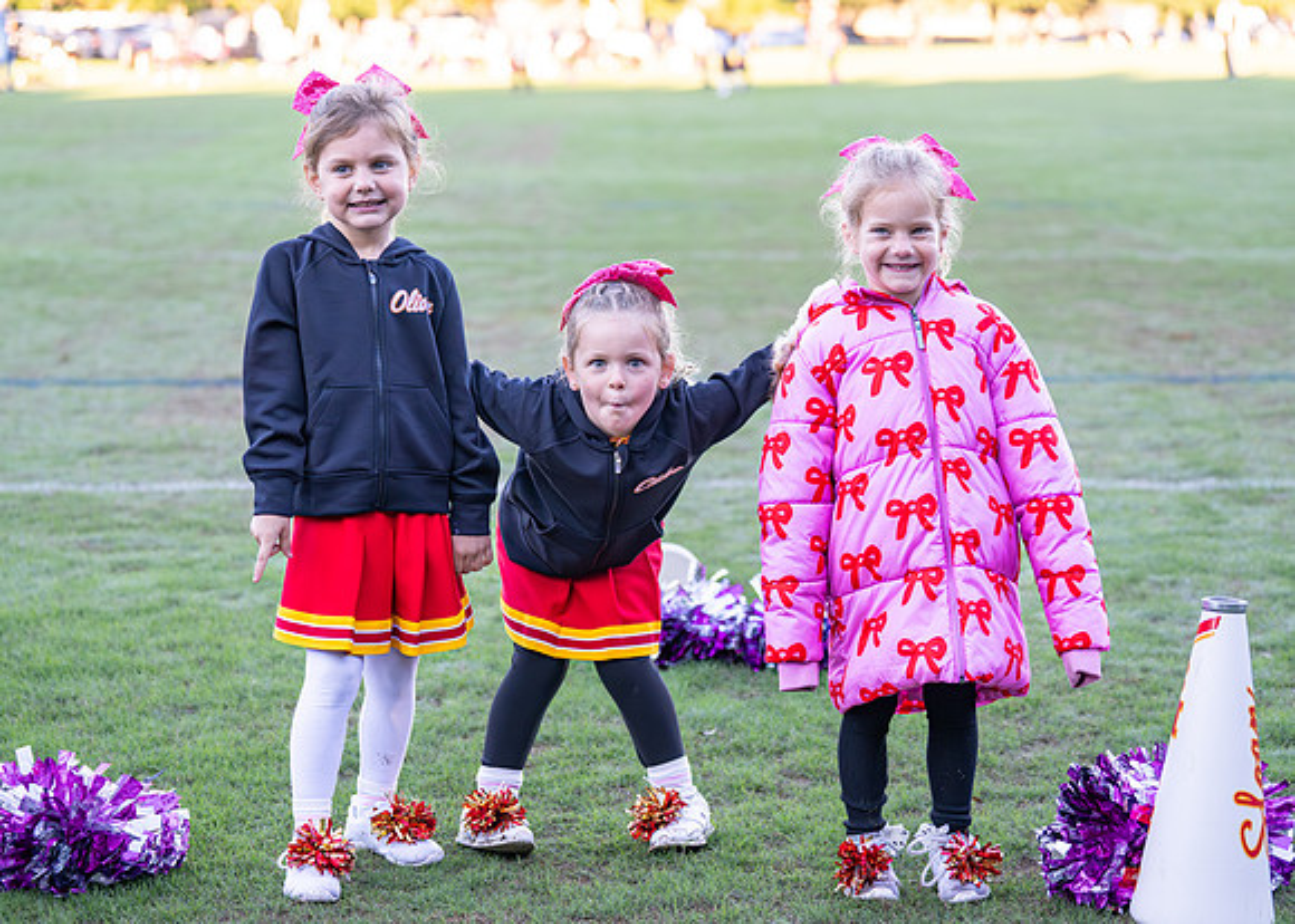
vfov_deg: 17.2
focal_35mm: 83
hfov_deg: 23.9
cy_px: 475
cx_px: 608
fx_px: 3063
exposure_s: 1/1600
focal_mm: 70
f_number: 2.8
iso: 1600
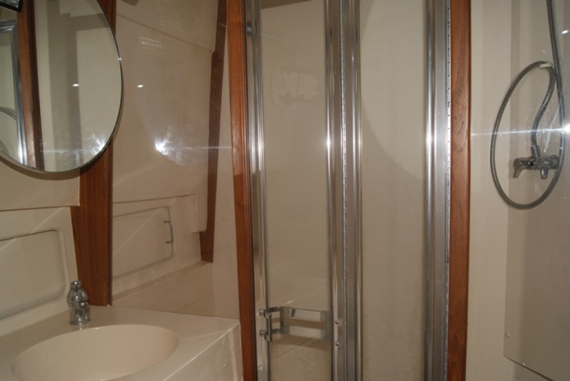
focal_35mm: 30
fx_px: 475
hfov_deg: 61.9
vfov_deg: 43.7
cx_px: 285
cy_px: 190
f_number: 5.6
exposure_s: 1/60
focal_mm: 20
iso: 400
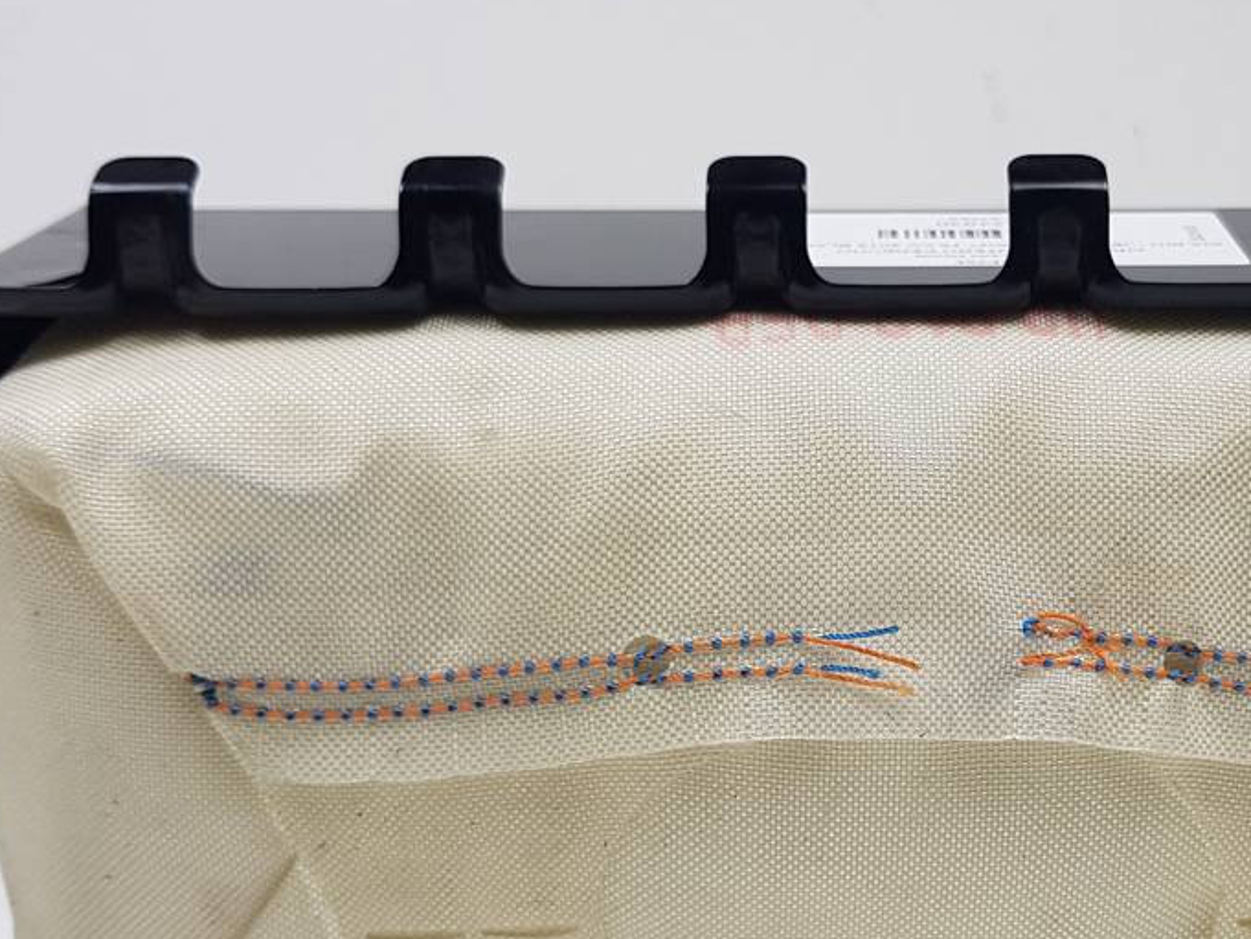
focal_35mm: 55
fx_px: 1988
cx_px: 928
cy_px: 674
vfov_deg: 26.3
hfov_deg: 34.3
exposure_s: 1/343
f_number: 1.7
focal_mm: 4.2
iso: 40
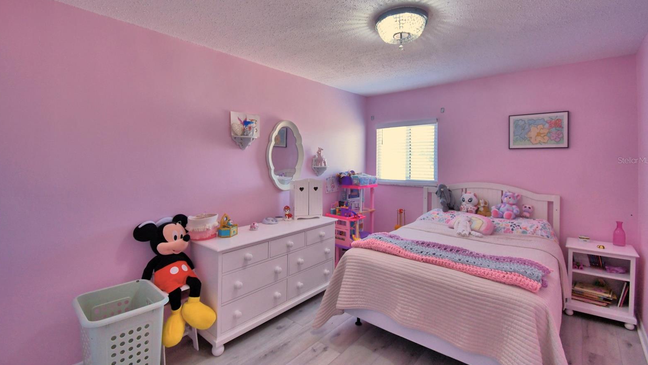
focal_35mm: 16
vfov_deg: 66.9
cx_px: 325
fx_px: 275
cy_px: 160
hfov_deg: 99.4
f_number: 4.5
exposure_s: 1/60
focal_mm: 10
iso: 400
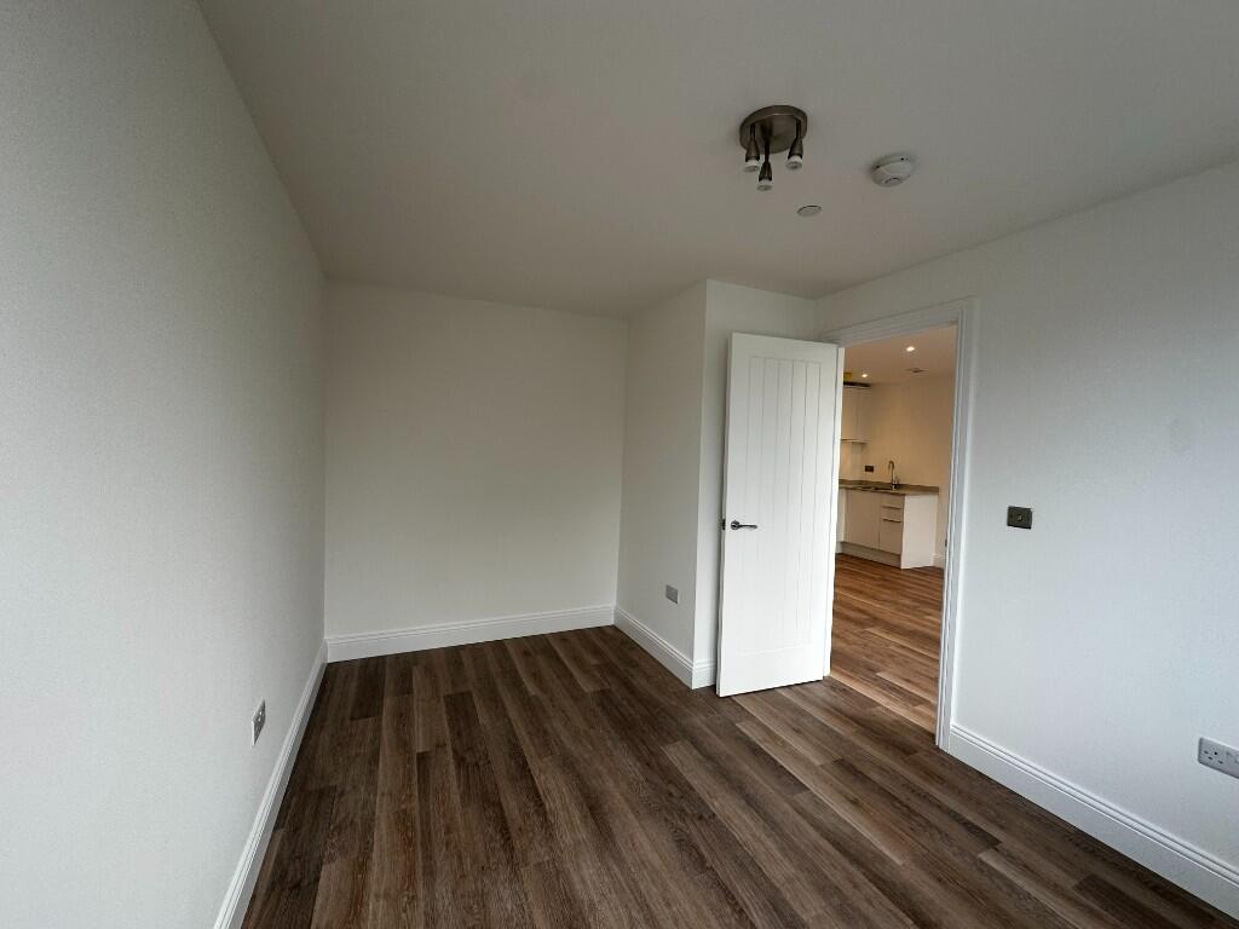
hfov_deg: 102.1
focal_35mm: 14
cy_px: 464
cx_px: 620
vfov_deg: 85.7
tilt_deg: -1.9
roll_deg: -1.4
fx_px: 501
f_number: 2.2
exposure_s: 1/99
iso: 64
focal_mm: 2.22
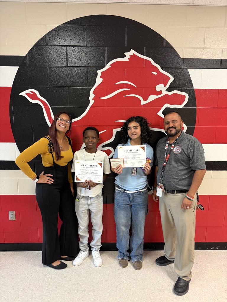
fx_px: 210
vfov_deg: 71.6
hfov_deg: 56.8
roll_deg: -1.2
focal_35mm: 24
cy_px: 151
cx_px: 114
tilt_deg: -9.2
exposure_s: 1/43
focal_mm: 6.76
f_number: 1.78
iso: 320
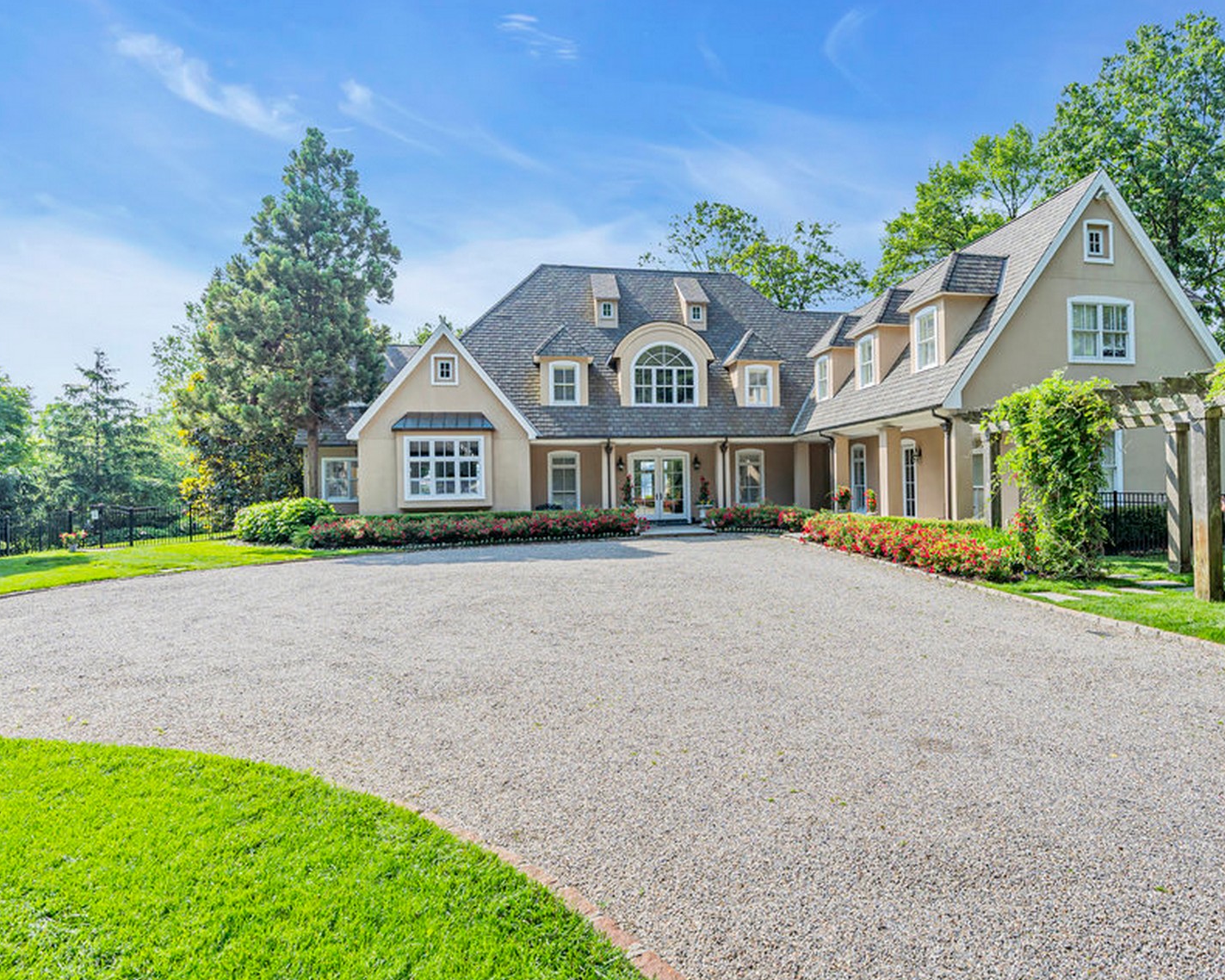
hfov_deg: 82.8
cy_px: 474
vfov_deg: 70.8
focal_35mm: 19
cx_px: 698
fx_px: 689
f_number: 8
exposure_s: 1/250
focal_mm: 16
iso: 200
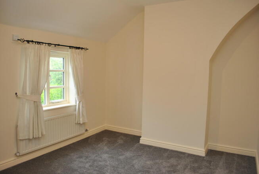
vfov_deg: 48.0
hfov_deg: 67.3
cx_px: 130
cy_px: 87
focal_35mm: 27
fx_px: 194
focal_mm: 18
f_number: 4
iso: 200
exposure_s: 1/60
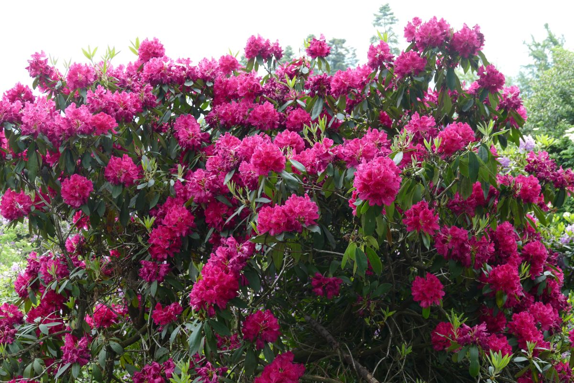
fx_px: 813
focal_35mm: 51
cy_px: 192
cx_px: 287
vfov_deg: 26.5
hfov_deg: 38.9
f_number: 3.3
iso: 125
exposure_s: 1/125
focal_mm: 18.44
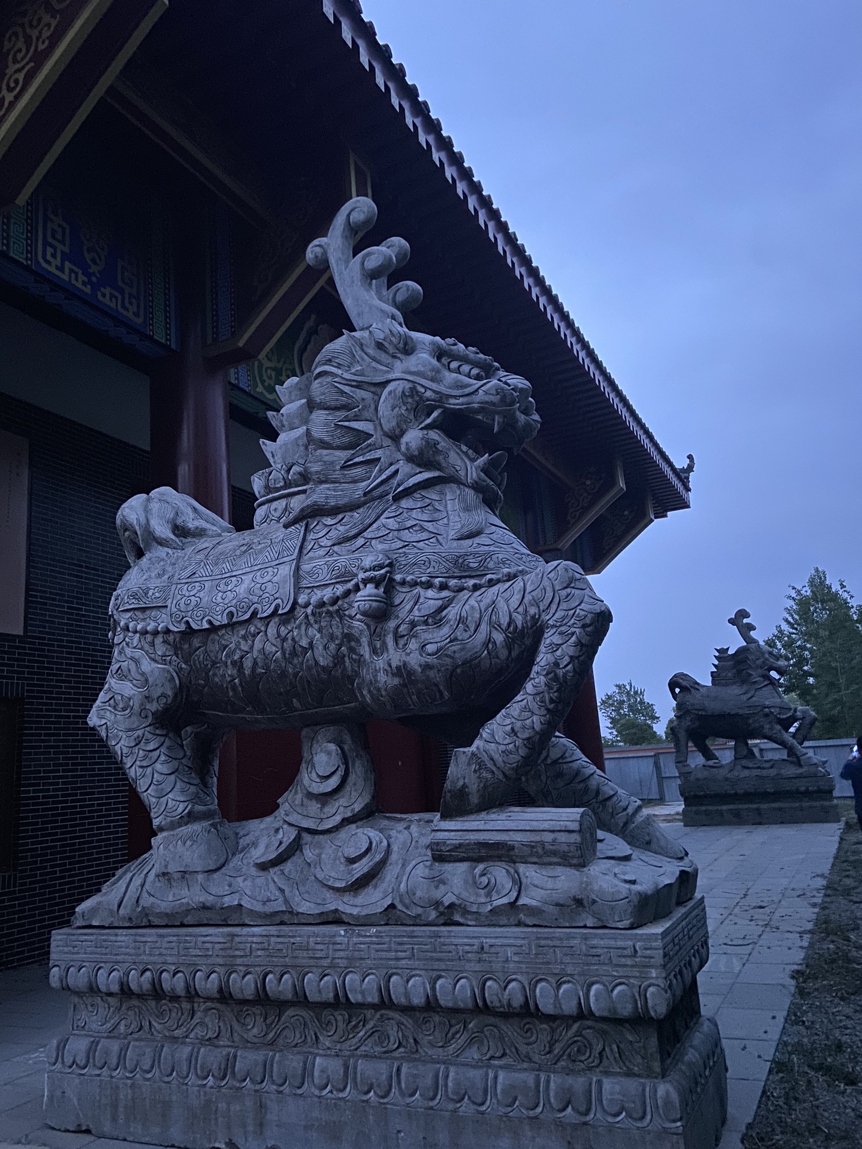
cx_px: 431
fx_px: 863
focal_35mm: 26
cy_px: 574
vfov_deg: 67.3
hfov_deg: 53.1
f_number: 1.8
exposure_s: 1/8
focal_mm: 4.25
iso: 500
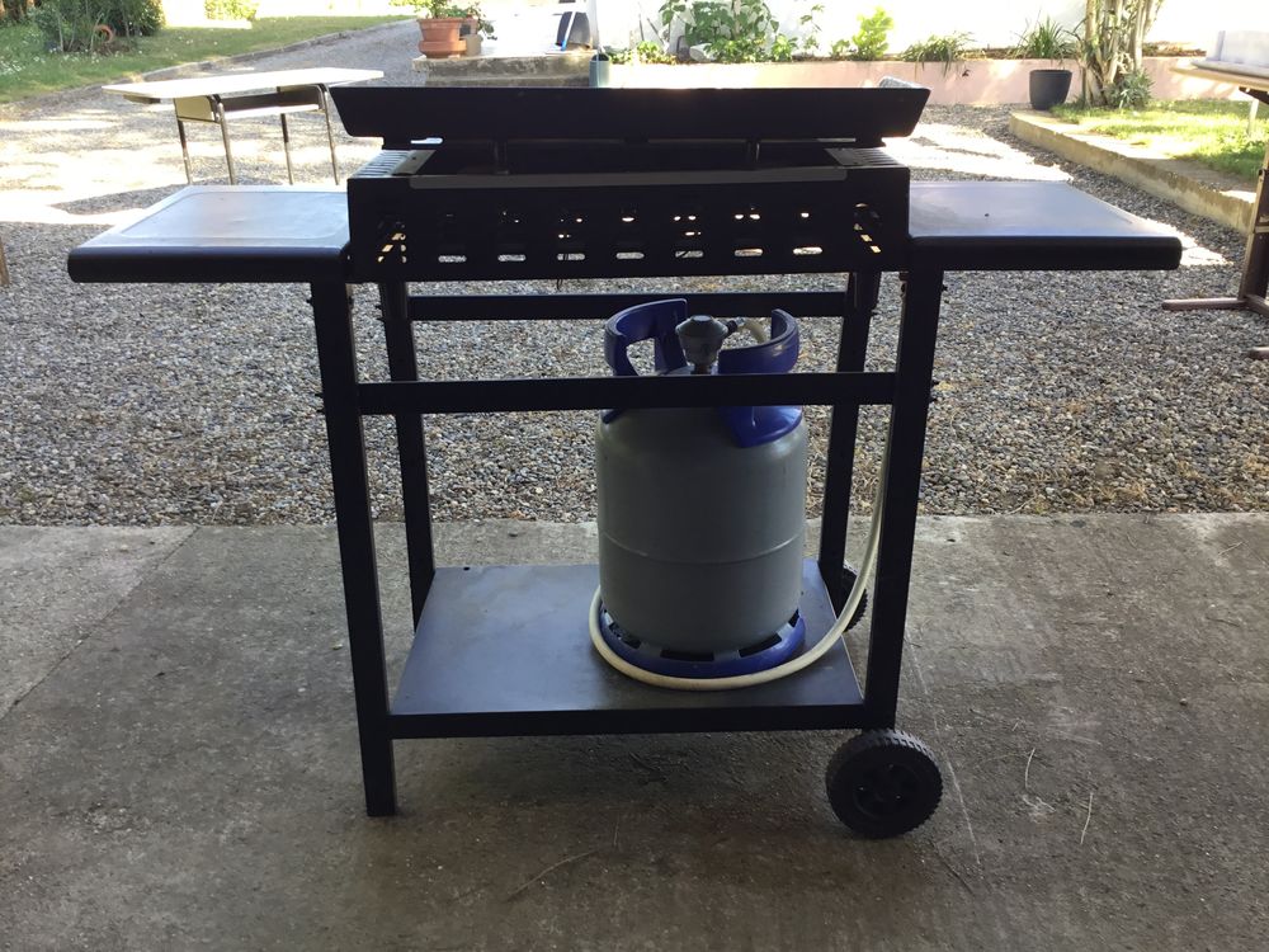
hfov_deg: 58.4
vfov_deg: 45.4
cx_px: 634
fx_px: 1136
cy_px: 476
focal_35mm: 31
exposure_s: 1/50
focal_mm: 3.3
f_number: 2.4
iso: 25
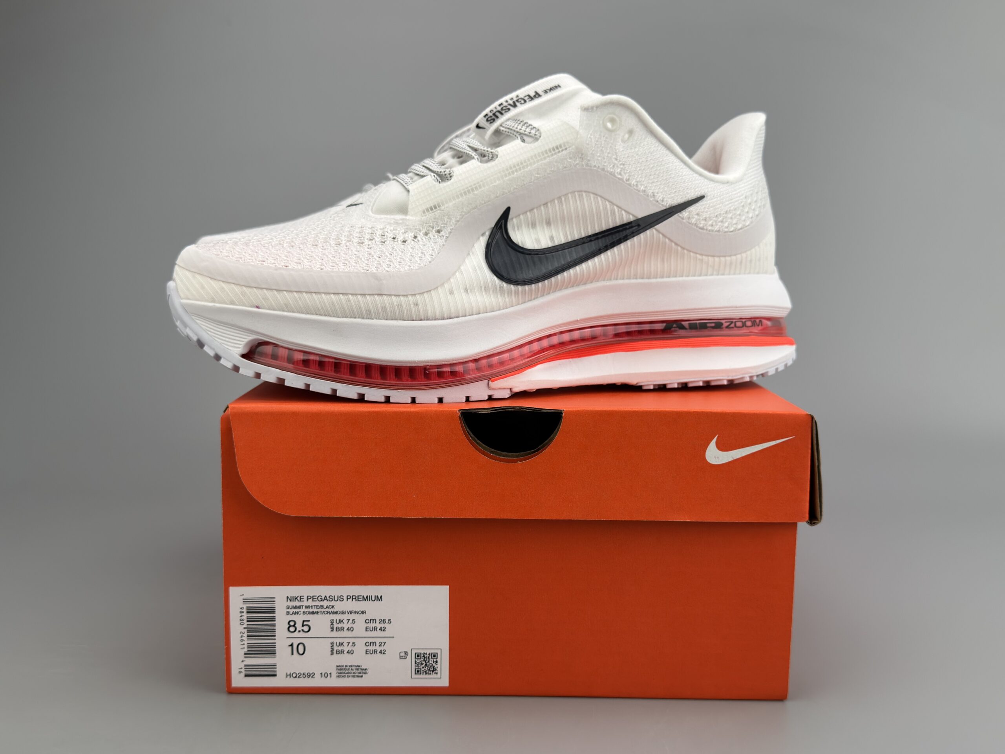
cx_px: 502
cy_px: 377
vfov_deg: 40.7
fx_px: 1016
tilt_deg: -8.1
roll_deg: -0.4
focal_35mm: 35
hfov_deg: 52.6
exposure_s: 1/785
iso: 100
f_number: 1.78
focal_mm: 6.76
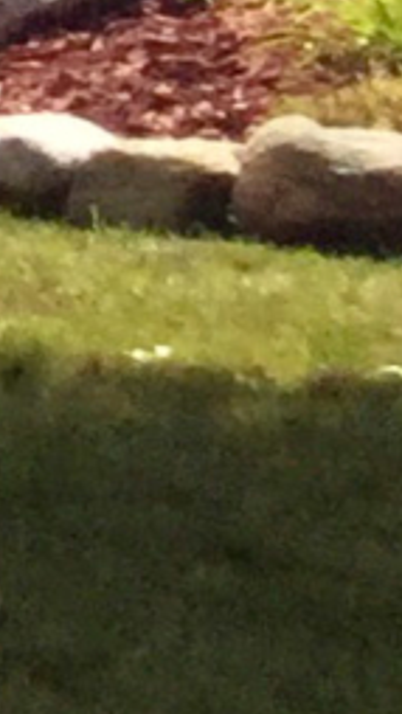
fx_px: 6439
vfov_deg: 6.1
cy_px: -984
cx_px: -3067
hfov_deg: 2.8
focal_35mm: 340
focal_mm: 3.3
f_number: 2.4
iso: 25
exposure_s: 1/1274
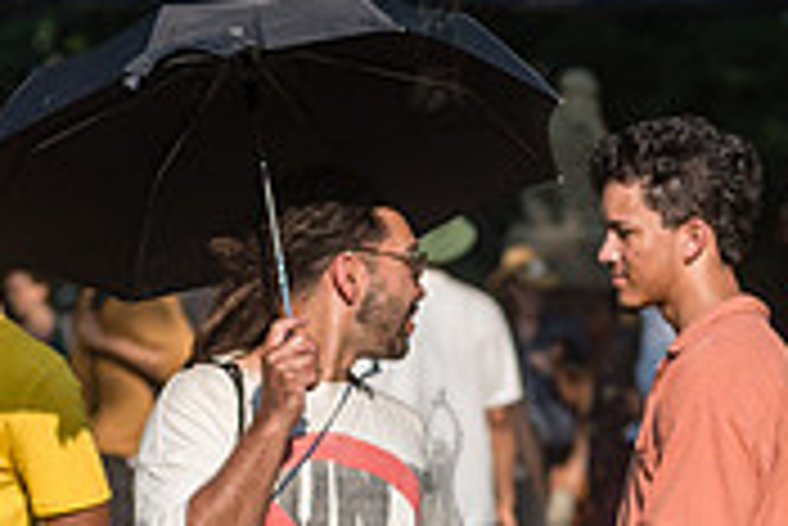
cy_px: 465
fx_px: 9814
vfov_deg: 3.1
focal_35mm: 448
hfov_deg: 4.6
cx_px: 437
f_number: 5
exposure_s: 1/3200
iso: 400
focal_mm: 135
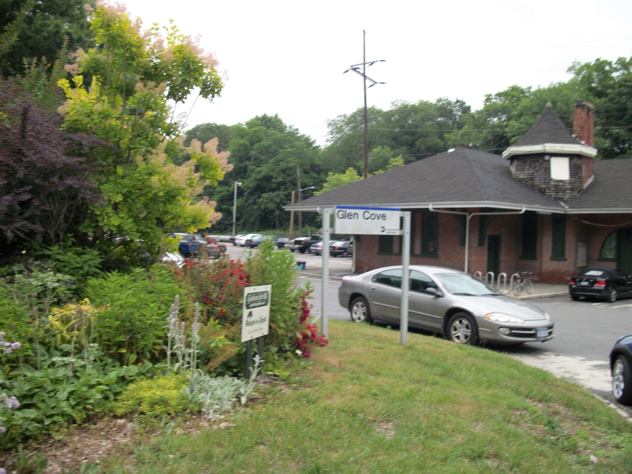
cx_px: 316
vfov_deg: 44.2
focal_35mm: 32
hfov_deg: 56.8
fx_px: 584
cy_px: 237
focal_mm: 5.7
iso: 80
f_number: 8.8
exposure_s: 1/50
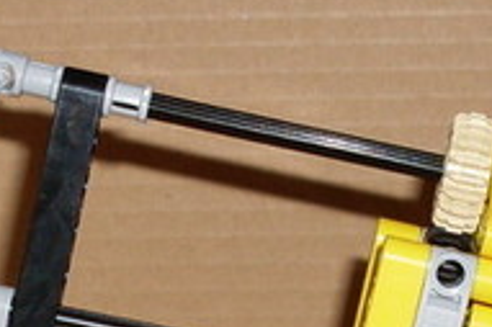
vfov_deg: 7.2
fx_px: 2540
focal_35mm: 186
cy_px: 524
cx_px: 258
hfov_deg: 11.1
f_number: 2.8
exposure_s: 1/45
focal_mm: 6.3
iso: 100
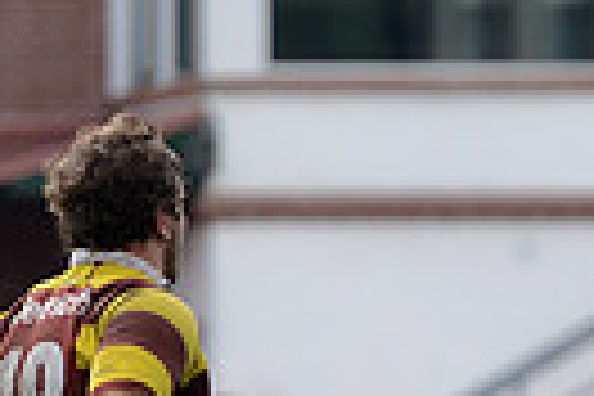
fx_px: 14172
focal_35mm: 859
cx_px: 1030
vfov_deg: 1.6
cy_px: 749
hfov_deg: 2.4
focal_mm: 195
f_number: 2.8
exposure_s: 1/640
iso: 320
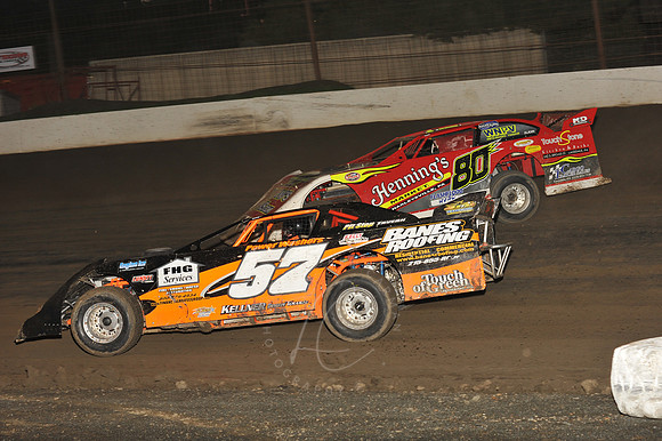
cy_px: 220
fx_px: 1470
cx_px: 331
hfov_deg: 25.4
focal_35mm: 80
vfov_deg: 17.0
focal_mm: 80
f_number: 7.1
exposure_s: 1/320
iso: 800
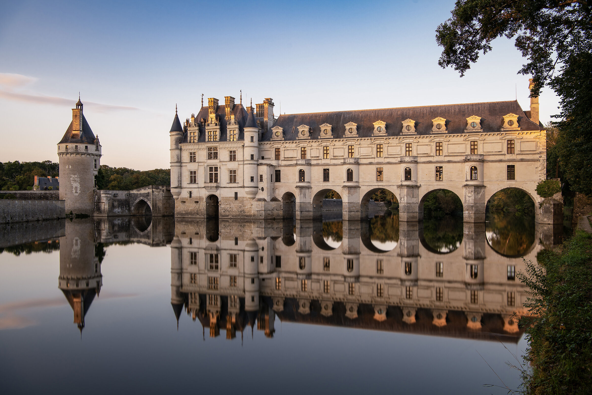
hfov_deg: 58.7
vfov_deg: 41.1
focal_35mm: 32
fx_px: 526
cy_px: 198
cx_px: 296
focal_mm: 32
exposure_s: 25
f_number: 8
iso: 100
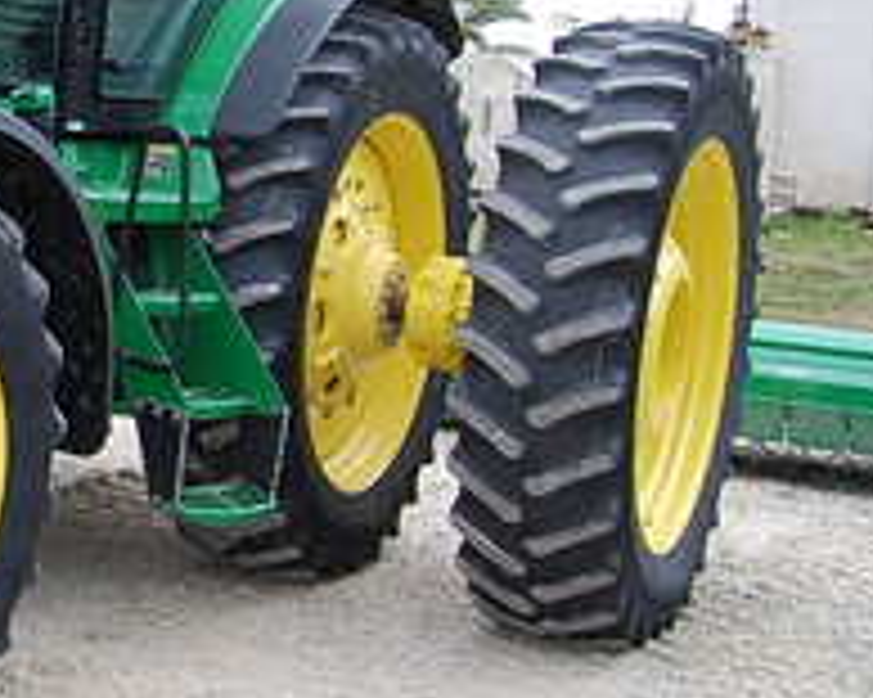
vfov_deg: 21.4
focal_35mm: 71
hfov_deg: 23.2
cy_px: 189
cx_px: -320
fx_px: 1834
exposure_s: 1/125
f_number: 5.6
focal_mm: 18
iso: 320
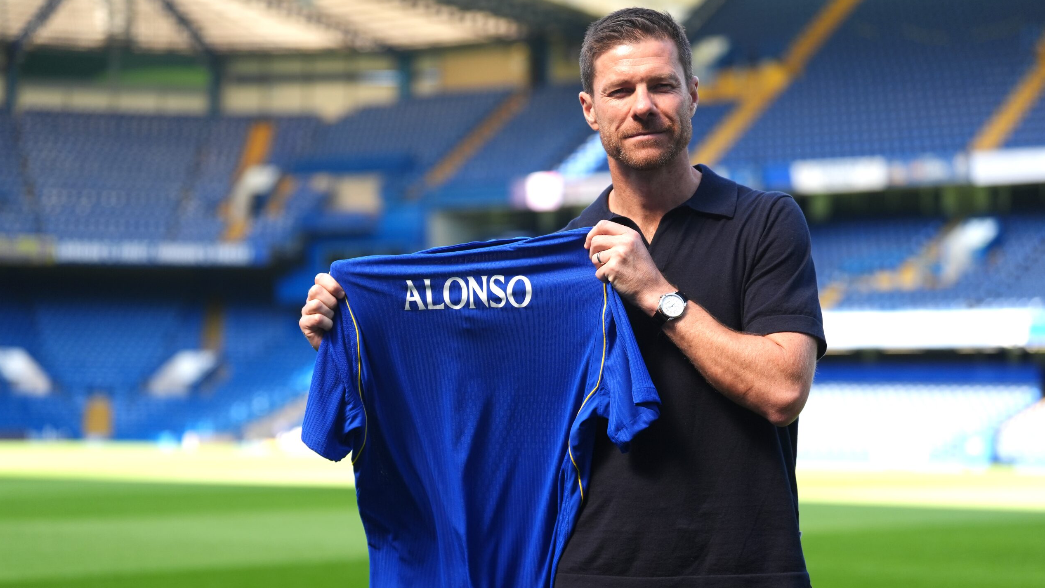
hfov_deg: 23.7
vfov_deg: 13.4
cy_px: 329
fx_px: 2494
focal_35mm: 90
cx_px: 526
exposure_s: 1/2500
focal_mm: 85
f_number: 2.8
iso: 640
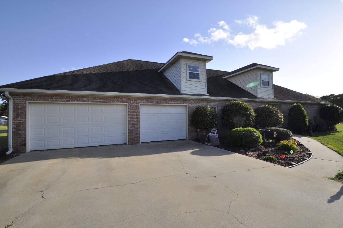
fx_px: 143
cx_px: 172
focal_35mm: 15
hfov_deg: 100.5
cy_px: 114
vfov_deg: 77.2
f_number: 9
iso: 200
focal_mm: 10
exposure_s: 1/320
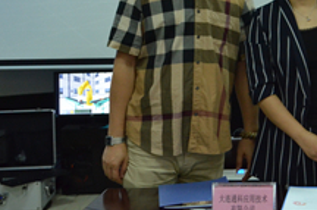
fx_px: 975
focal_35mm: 111
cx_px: 263
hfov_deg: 18.3
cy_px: -5
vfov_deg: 12.1
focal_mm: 32
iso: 1800
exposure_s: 1/30
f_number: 5
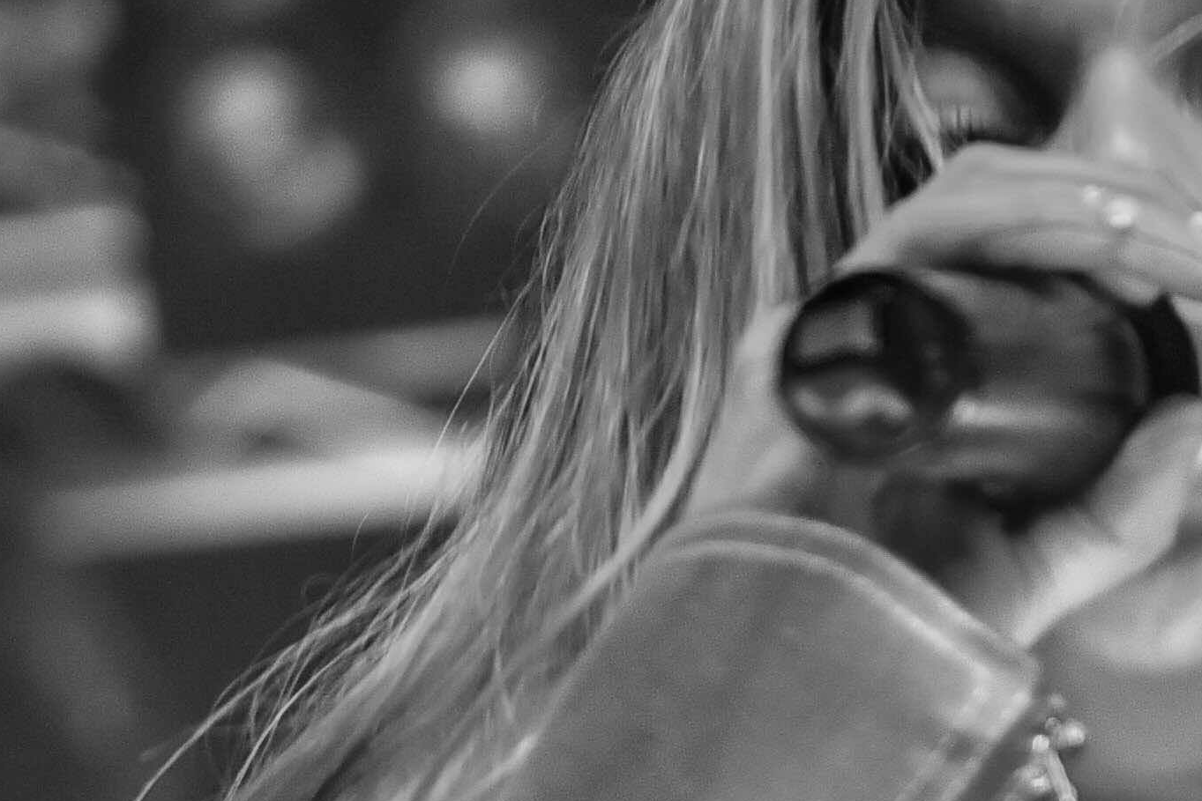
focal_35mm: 309
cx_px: 1399
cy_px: 1546
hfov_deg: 6.6
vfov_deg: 4.4
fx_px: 10318
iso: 1000
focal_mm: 70
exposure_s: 1/125
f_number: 2.8
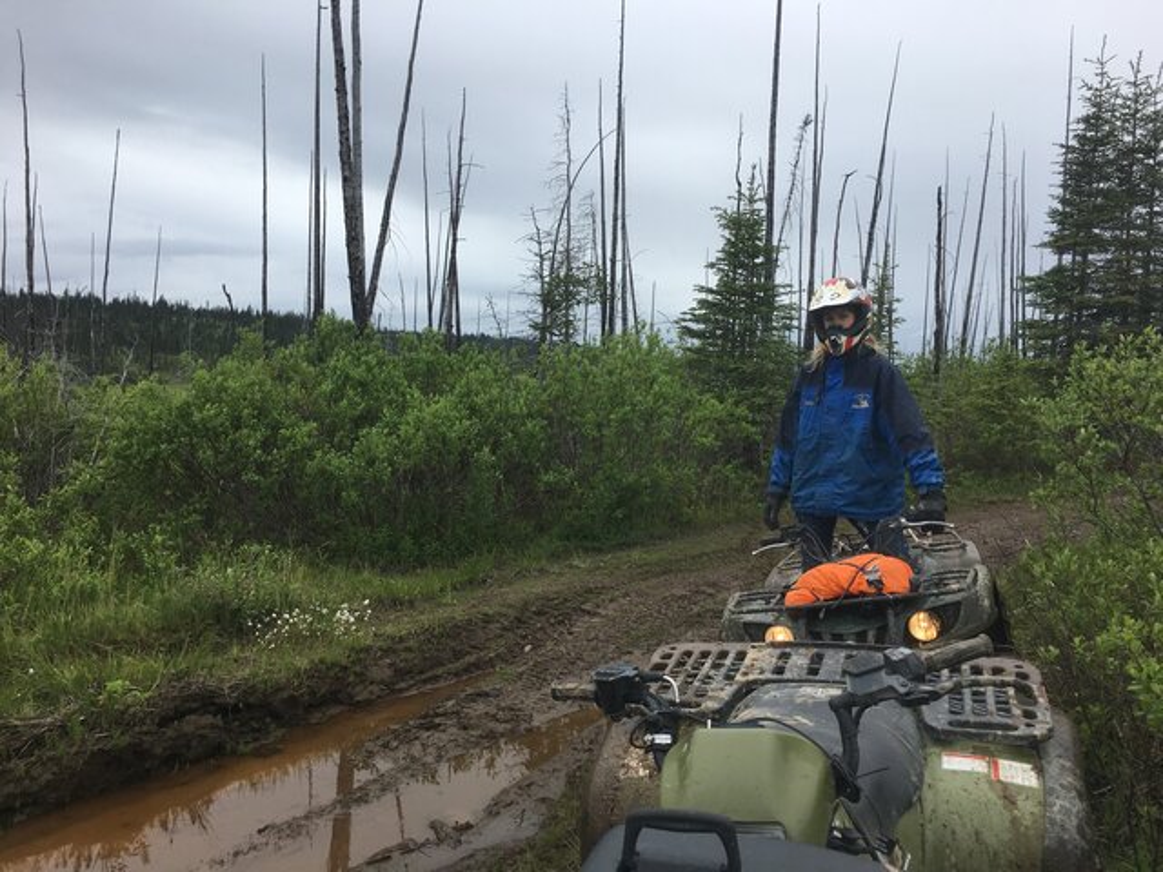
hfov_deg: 61.7
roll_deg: -2.0
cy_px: 436
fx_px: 974
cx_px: 582
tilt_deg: -4.2
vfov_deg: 48.2
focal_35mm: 29
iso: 25
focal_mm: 4.15
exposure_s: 1/1115
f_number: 2.2
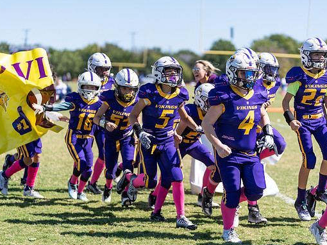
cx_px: 156
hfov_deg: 15.4
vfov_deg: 11.6
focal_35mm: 128
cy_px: 122
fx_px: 1209
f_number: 2.8
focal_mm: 117
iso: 80
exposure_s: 1/1600
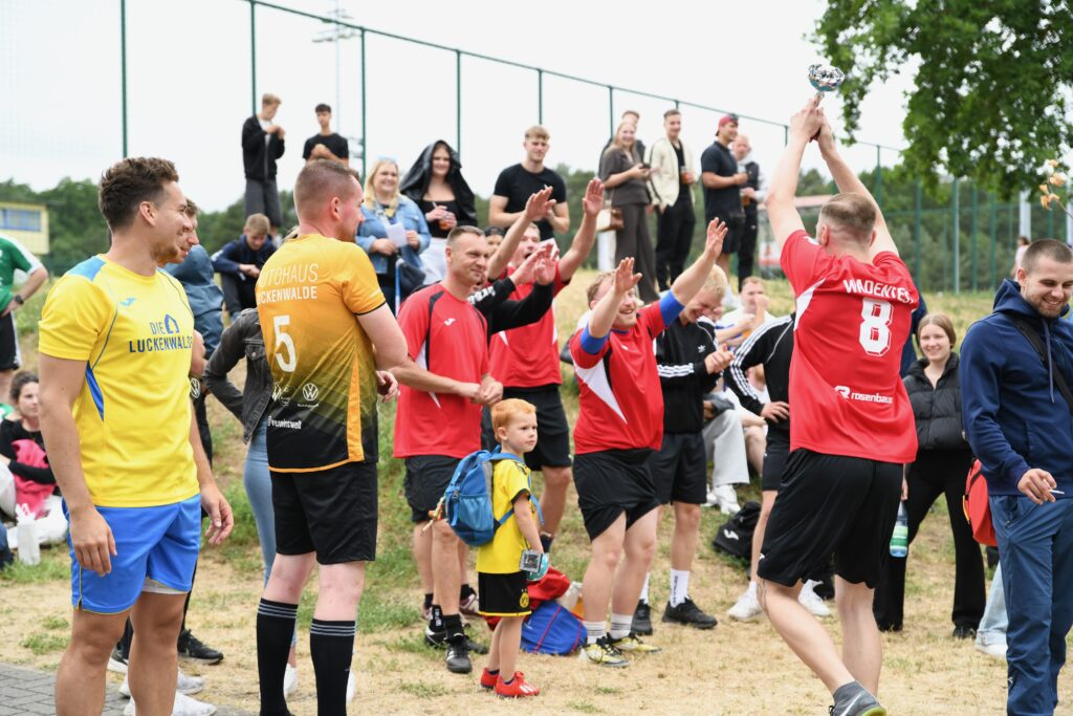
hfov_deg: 34.5
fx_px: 1729
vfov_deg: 23.4
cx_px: 536
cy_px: 358
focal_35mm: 58
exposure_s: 1/1600
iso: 500
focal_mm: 58
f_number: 2.8
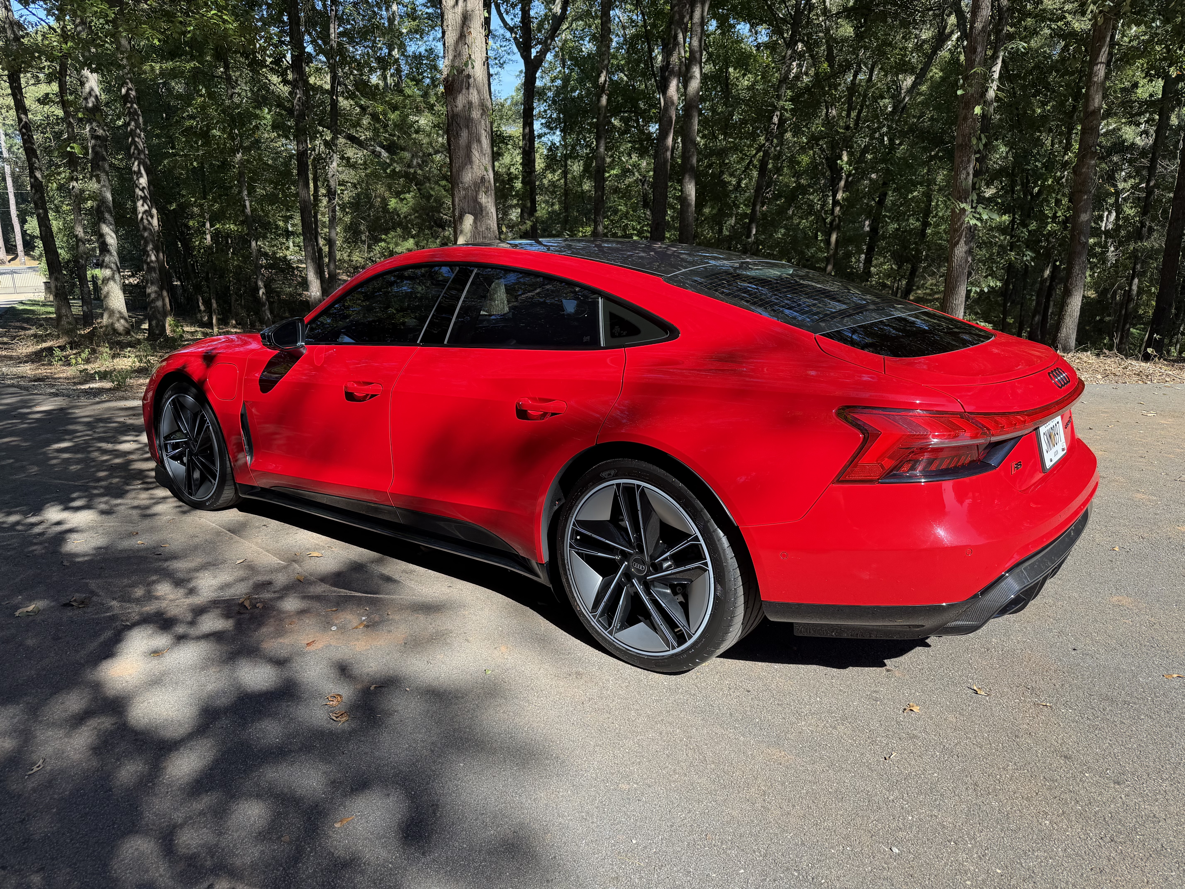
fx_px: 822
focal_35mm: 24
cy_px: 444
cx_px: 592
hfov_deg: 71.6
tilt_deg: -16.2
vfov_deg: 56.8
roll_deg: -0.1
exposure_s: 1/1005
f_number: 1.78
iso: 80
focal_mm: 6.76
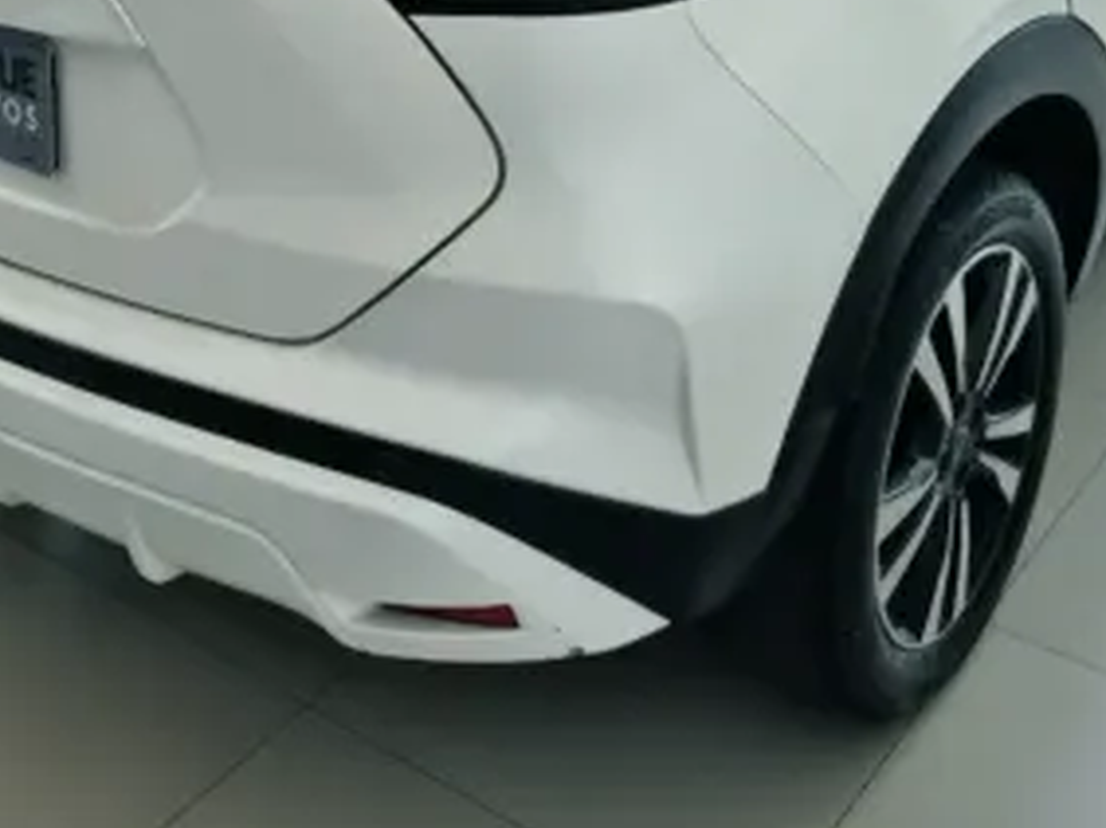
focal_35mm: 49
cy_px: 35
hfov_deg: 38.9
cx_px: 482
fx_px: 1564
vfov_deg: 28.2
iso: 25
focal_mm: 5.4
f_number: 1.8
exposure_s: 1/342
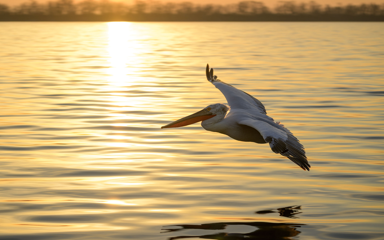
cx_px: 190
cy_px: 122
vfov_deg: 12.7
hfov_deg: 20.2
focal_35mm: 103
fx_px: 1078
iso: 64
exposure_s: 1/160
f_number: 5
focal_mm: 100
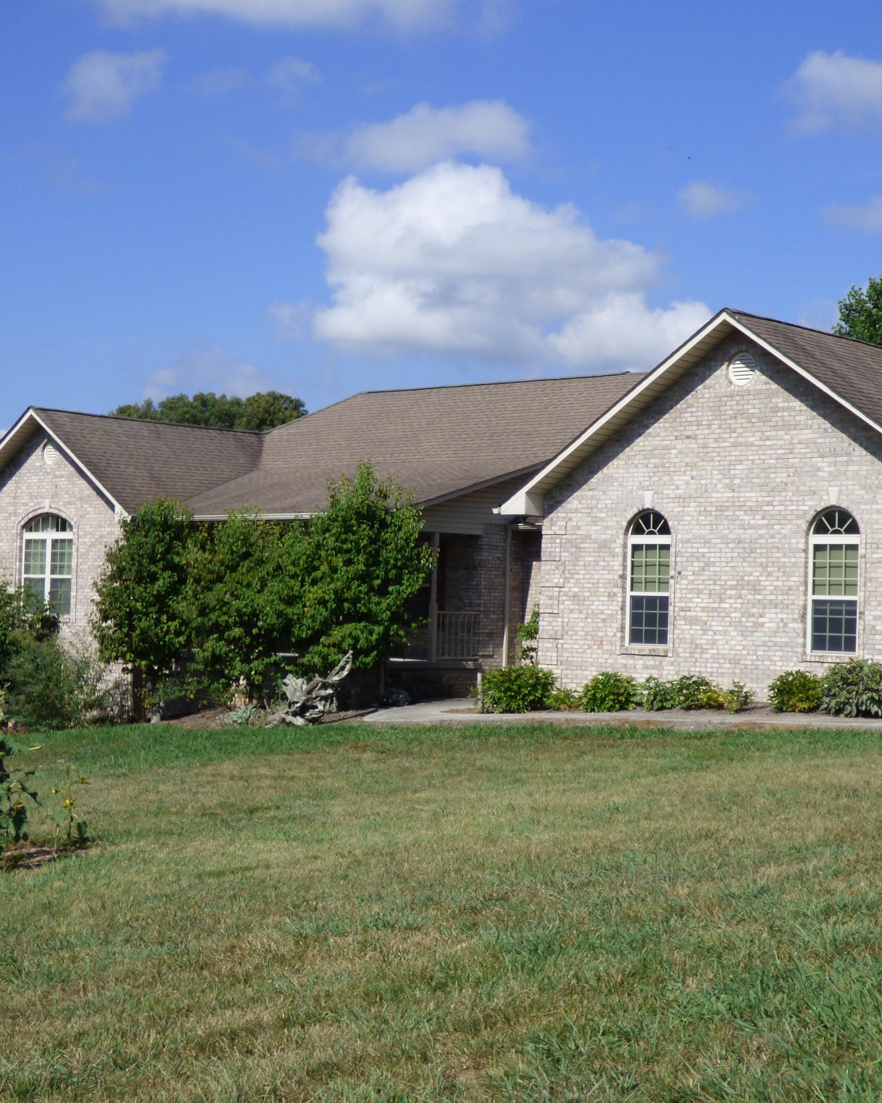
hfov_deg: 26.6
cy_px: 550
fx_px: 1860
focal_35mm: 57
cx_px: 519
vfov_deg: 33.0
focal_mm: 7.37
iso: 100
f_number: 3.6
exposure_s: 1/1300
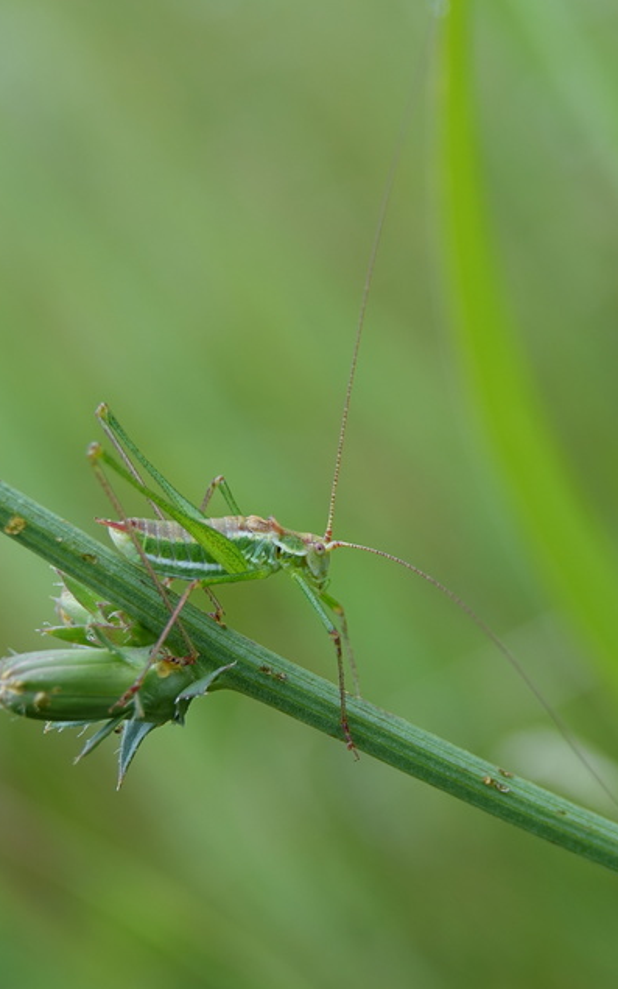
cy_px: 492
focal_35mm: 111
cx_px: 400
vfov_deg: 18.8
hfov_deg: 11.8
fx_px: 2991
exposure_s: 1/160
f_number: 3.5
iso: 100
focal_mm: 26.42
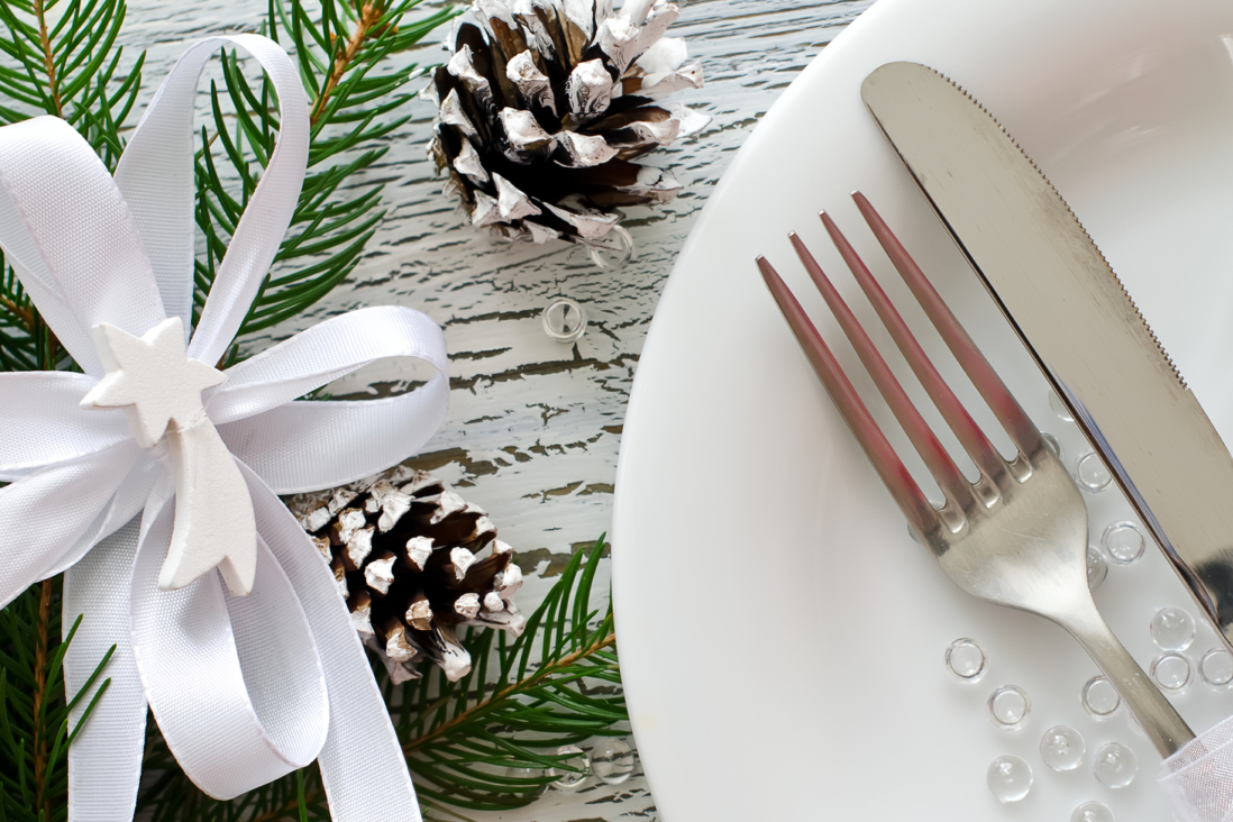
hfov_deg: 18.7
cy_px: 446
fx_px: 3733
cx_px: 800
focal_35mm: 109
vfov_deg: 12.6
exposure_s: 1/15
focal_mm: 50
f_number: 5
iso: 160
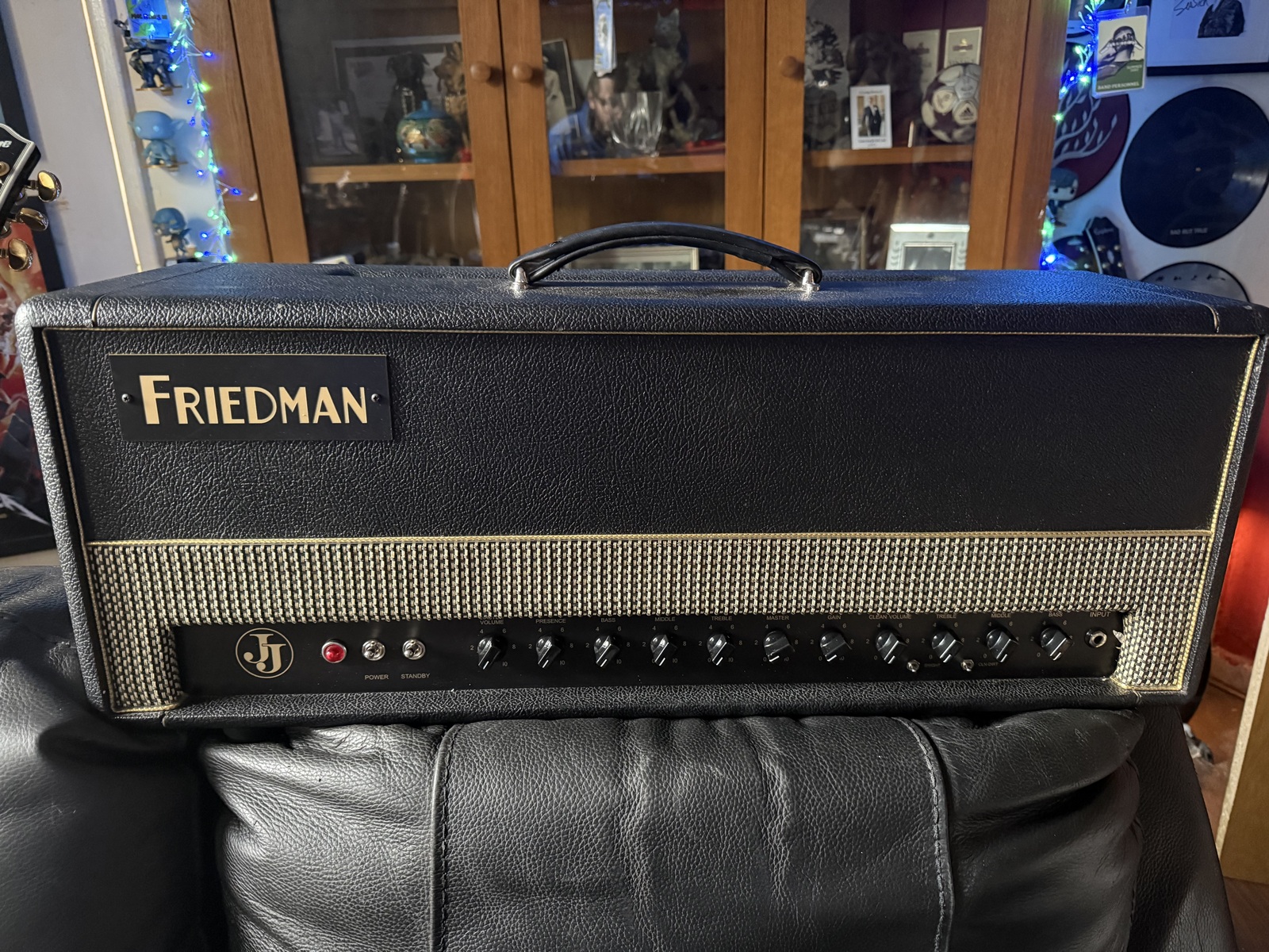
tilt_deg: -18.6
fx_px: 880
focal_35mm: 24
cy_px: 476
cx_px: 634
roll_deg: +2.2
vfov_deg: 56.8
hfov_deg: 71.6
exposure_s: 1/32
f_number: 1.78
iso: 1000
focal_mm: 6.76
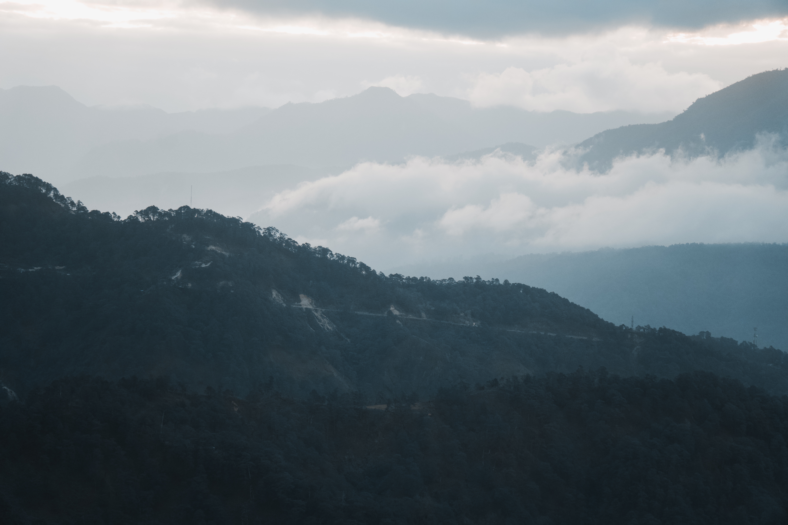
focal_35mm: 144
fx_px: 3152
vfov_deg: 9.5
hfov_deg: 14.3
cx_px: 394
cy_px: 262
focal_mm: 96
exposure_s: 1/100
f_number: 5.6
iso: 640
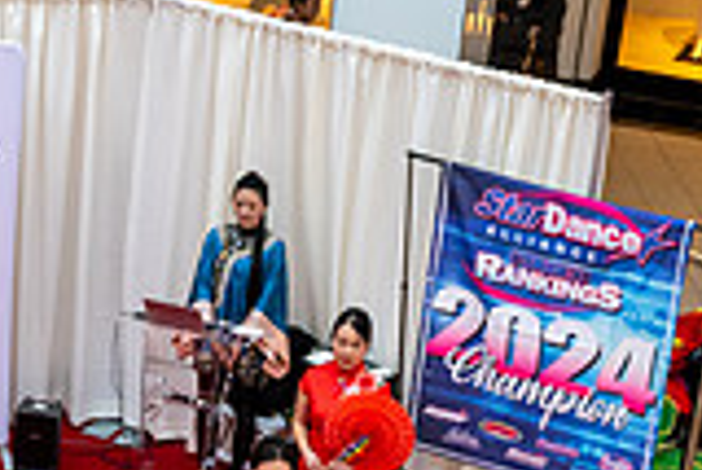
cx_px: -285
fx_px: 2830
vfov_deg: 9.2
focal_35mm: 145
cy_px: 705
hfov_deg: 13.5
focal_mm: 40
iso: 2000
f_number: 4
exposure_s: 1/250
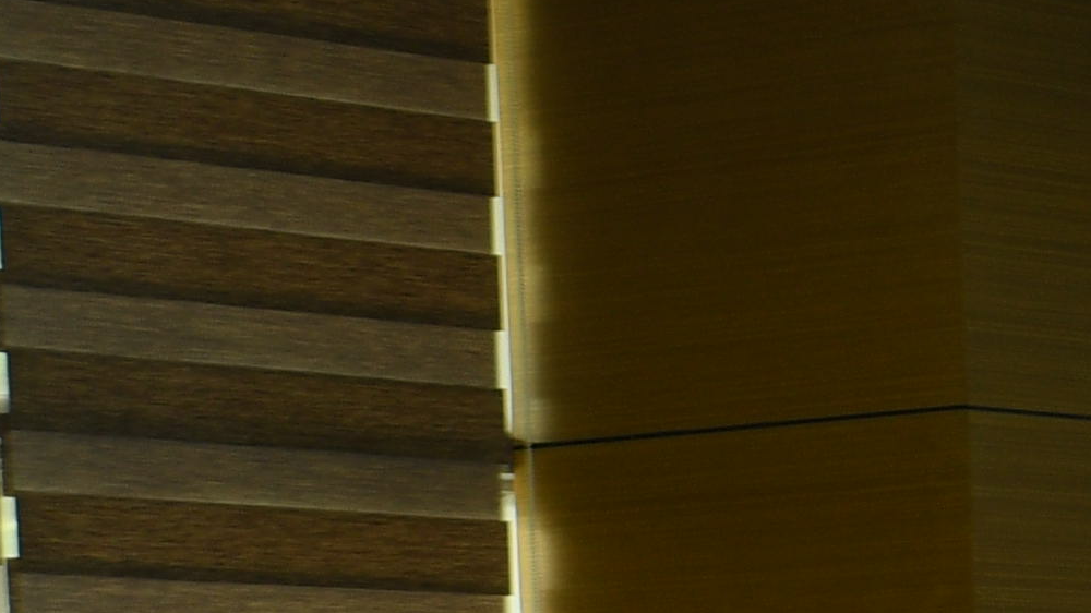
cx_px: 2263
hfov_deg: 9.5
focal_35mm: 210
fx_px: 6074
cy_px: 1723
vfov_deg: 5.5
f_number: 5
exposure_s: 1/13
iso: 110
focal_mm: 24
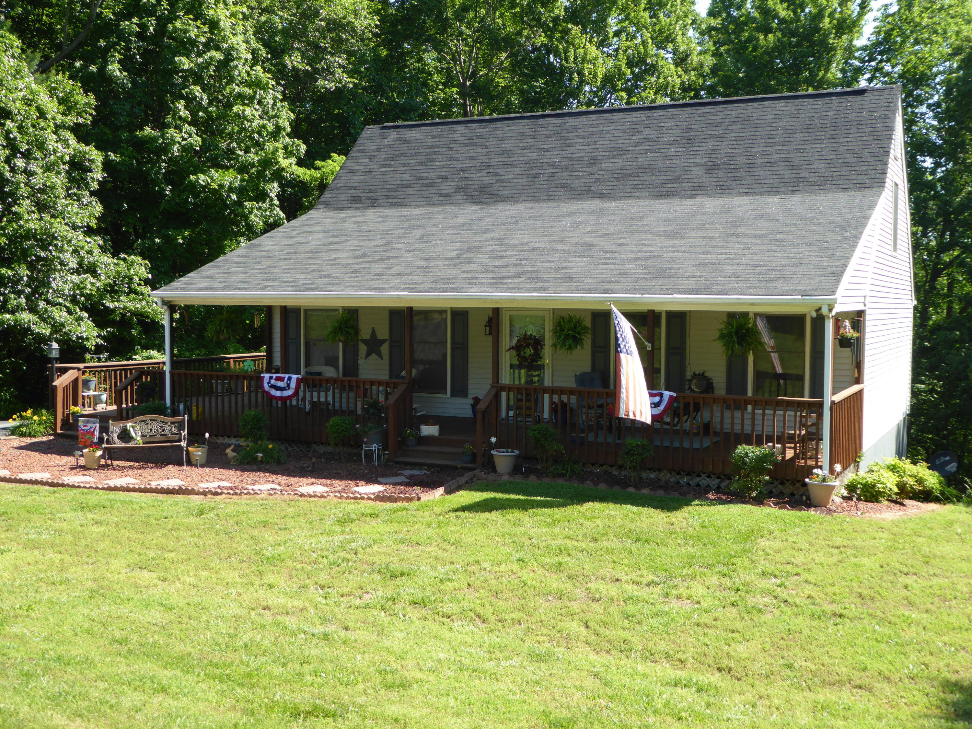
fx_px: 1039
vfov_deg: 38.7
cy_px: 364
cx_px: 486
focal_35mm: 37
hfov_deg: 50.1
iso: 100
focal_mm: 6.7
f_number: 3.7
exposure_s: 1/250
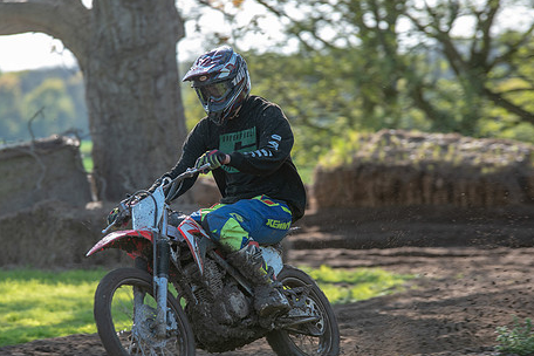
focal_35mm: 300
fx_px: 4450
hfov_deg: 6.9
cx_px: 234
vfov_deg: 4.6
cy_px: 198
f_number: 4
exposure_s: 1/320
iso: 200
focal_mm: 200
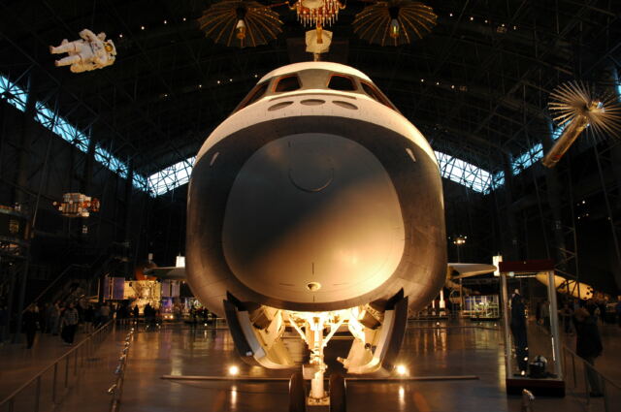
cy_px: 206
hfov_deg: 67.4
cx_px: 310
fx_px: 465
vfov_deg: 47.8
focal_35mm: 27
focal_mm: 18
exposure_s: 1/8
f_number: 5.6
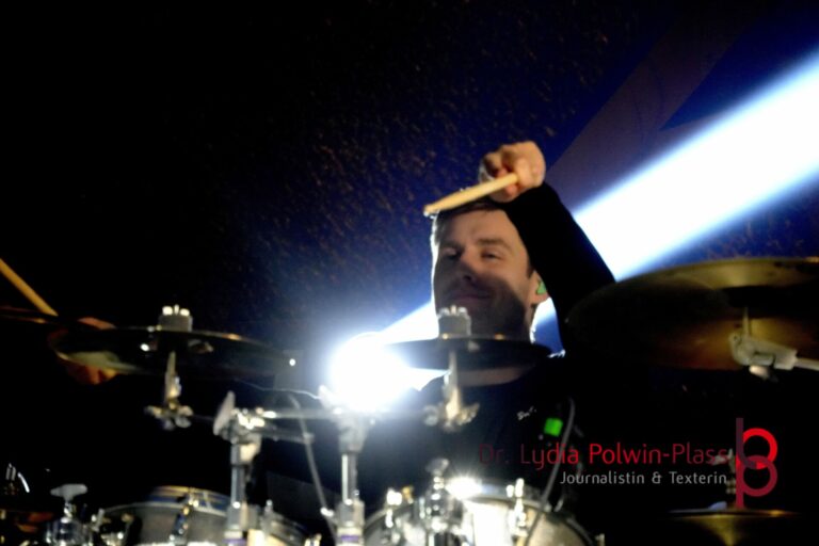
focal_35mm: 177
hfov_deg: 11.6
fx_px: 4026
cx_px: 410
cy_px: 273
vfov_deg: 7.8
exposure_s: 1/30
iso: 6400
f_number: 5.6
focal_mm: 118
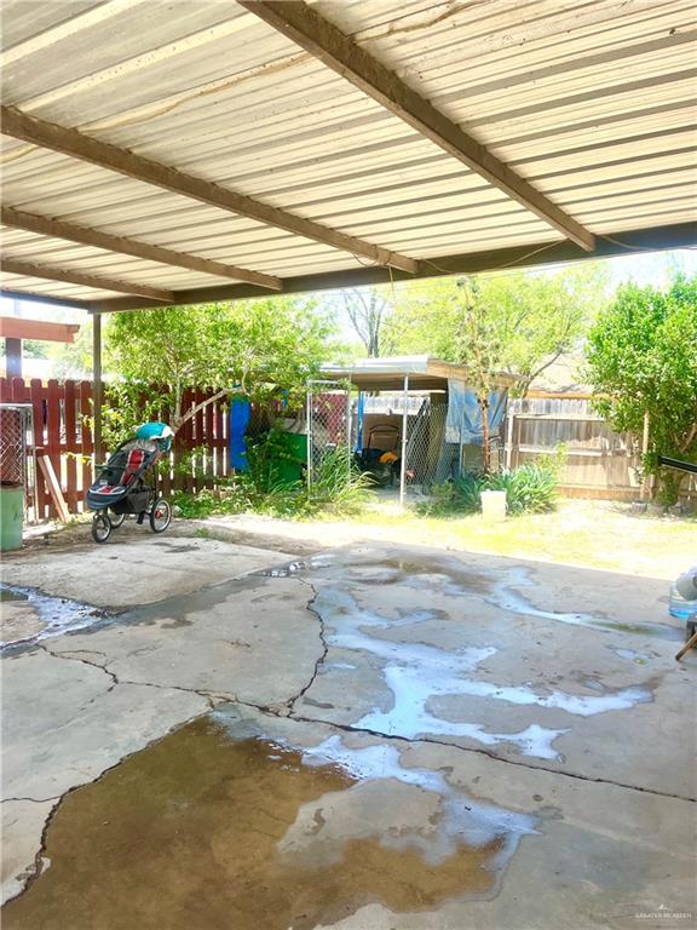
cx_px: 348
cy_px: 465
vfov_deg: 67.3
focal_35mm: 26
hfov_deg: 53.1
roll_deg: -0.8
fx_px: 698
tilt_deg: -4.3
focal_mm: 5.1
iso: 50
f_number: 1.6
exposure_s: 1/608
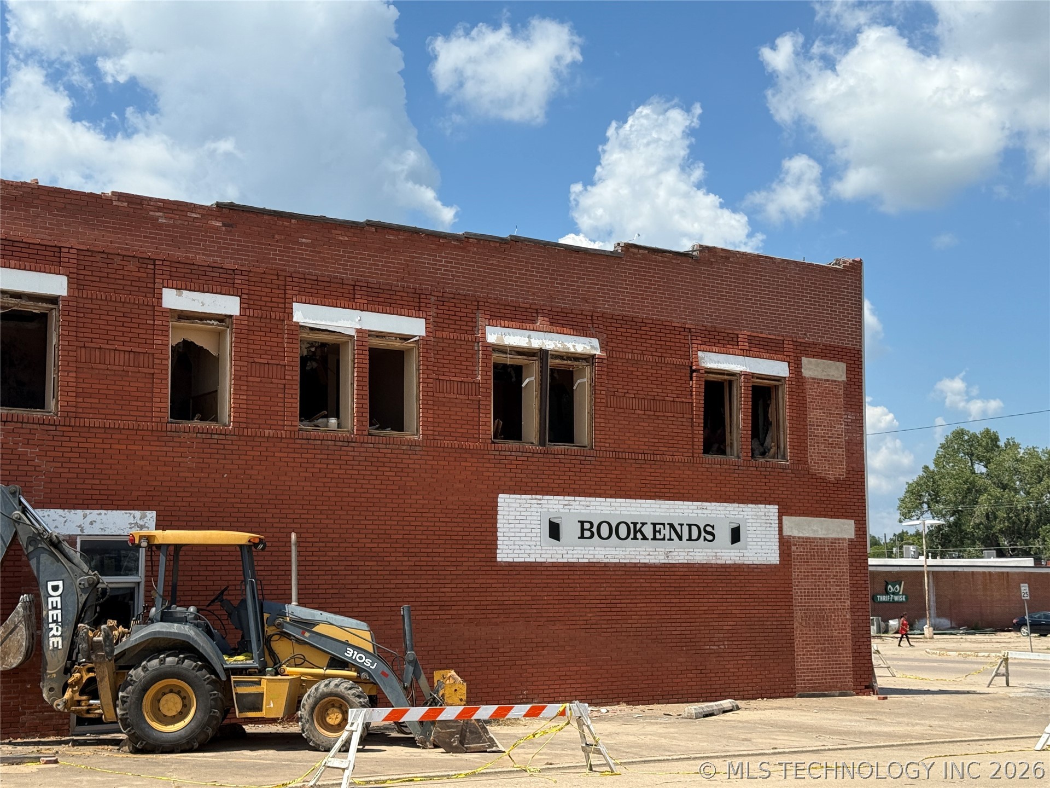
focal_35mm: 48
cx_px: 525
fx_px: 1456
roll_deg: +0.6
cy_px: 394
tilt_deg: +7.1
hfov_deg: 39.7
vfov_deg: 30.3
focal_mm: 6.76
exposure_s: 1/4878
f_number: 1.78
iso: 64
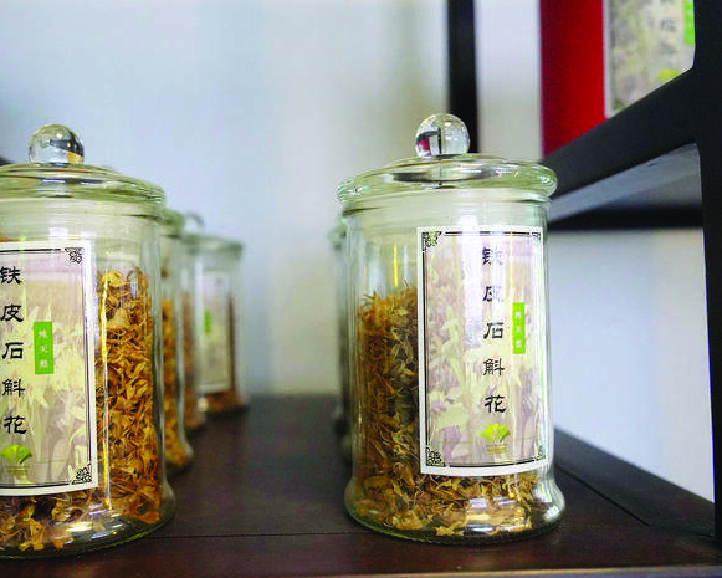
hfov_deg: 55.2
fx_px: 684
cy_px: 291
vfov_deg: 45.8
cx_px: 286
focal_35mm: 32
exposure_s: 1/640
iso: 6400
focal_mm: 28
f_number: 5
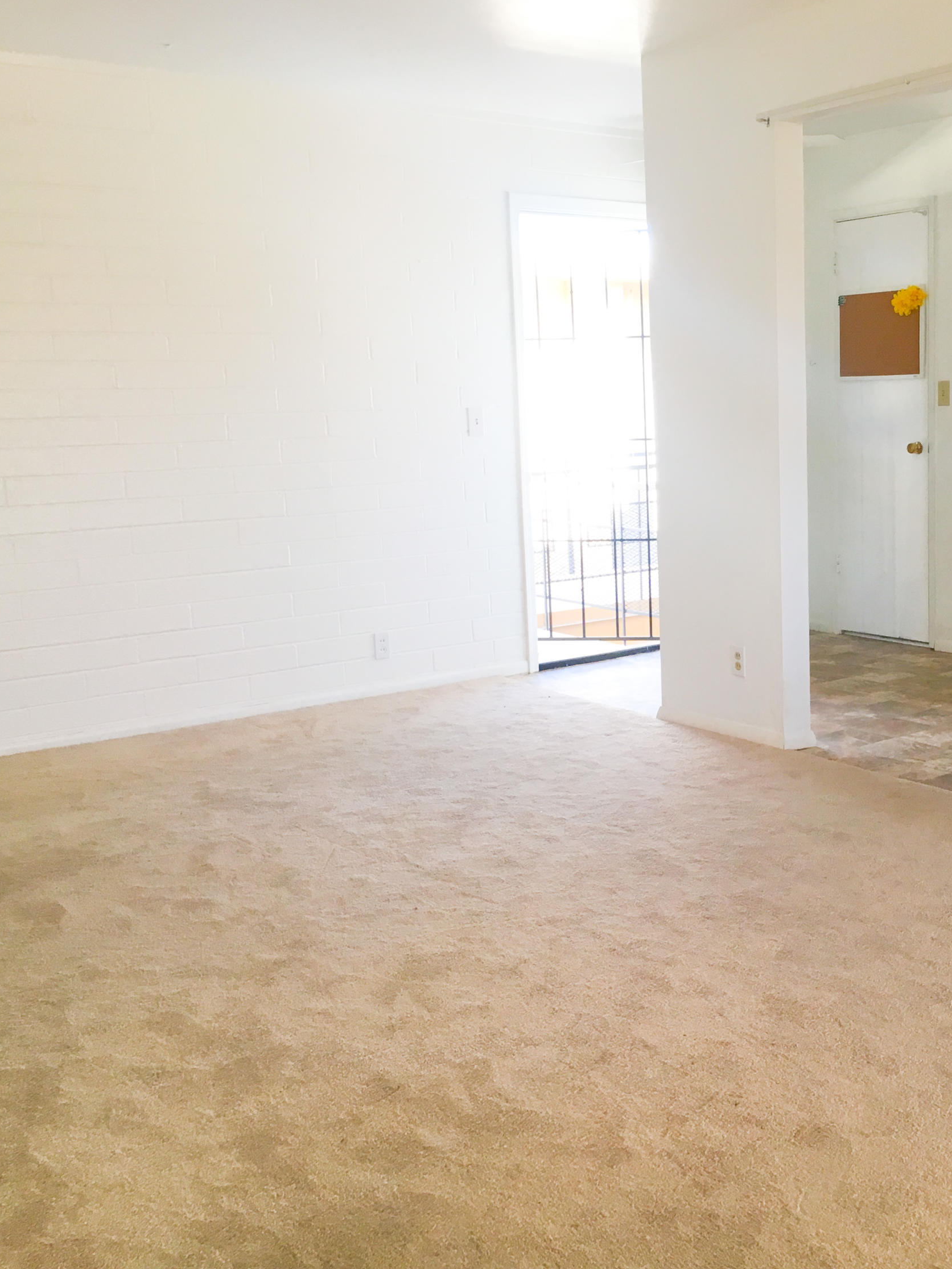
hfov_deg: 35.9
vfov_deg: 47.9
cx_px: 727
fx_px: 1430
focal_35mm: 39
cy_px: 630
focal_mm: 4.15
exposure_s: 1/30
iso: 32
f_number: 2.2
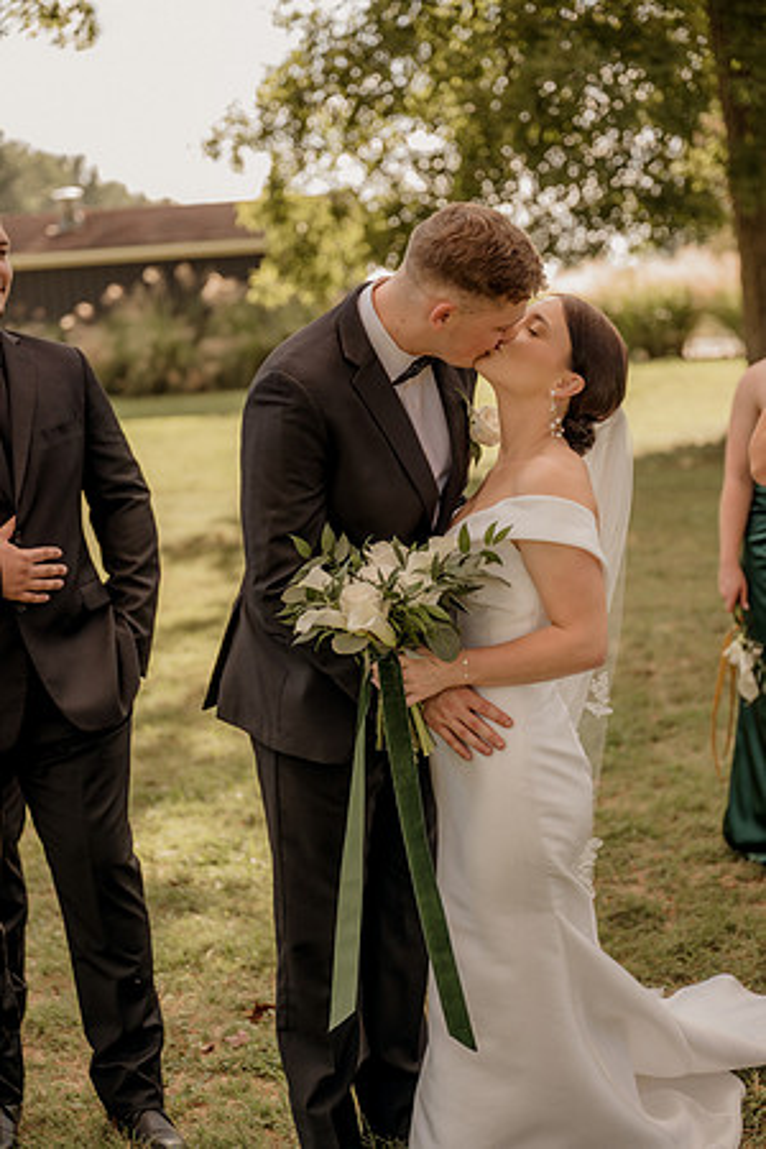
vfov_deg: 30.1
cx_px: 383
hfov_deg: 20.3
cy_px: 574
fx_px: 2138
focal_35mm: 67
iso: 250
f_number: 2.8
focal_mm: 67
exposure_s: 1/640
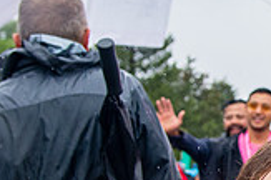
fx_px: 789
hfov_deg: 18.1
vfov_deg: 13.0
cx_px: 359
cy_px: 78
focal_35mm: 105
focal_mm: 24
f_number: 4
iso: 1600
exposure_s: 1/1600
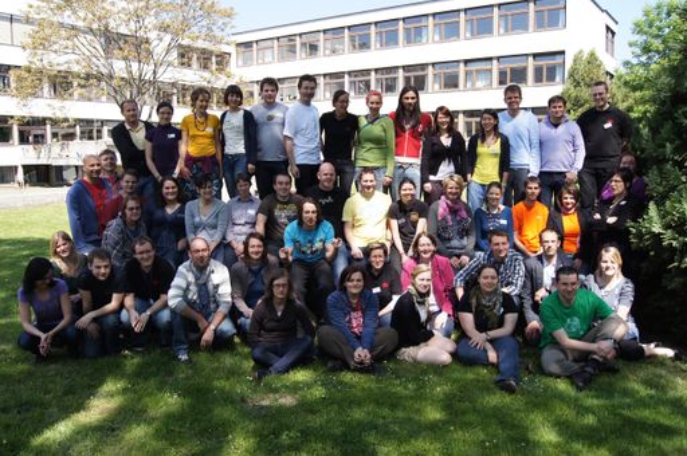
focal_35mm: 30
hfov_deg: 62.0
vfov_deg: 43.5
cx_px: 344
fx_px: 572
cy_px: 228
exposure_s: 1/125
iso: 100
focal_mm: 20
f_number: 6.3
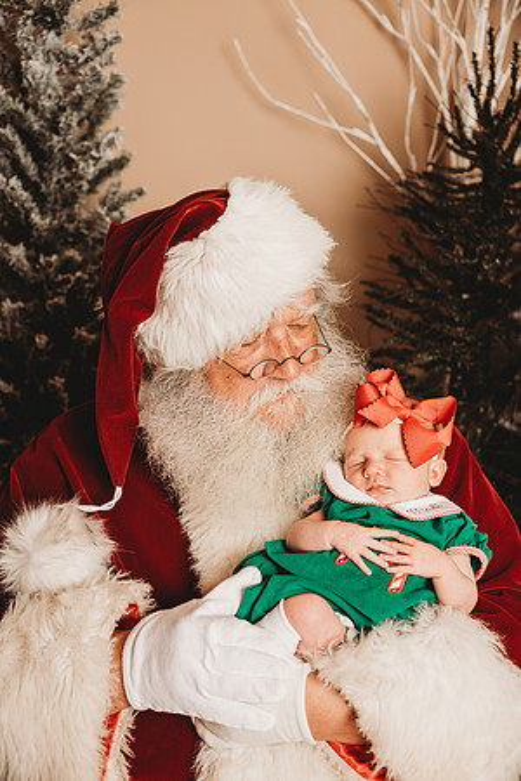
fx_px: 1129
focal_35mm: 52
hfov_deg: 26.0
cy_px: 390
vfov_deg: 38.2
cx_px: 260
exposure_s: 1/160
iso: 100
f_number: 4
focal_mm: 52
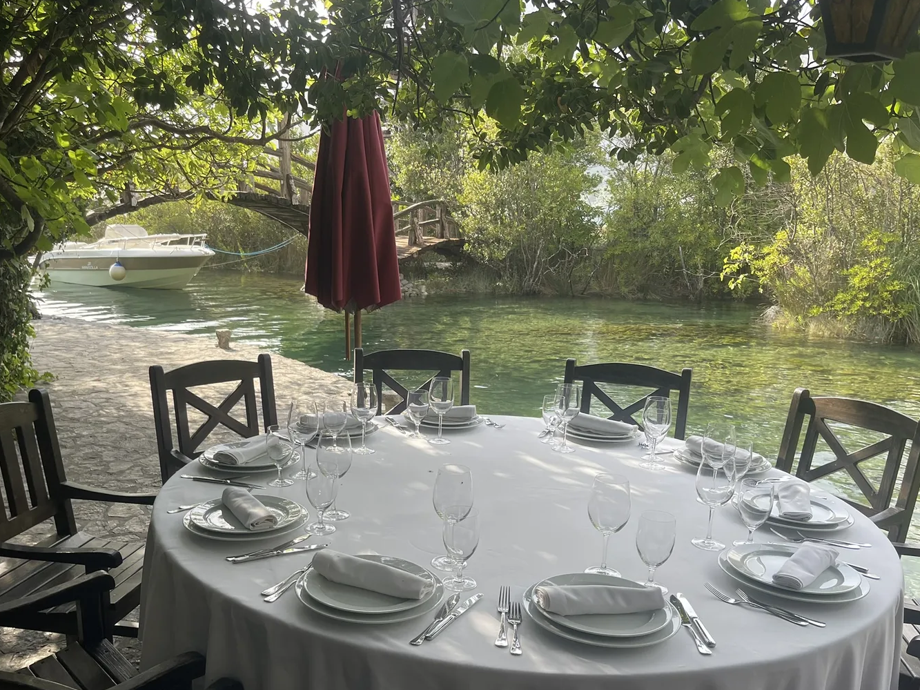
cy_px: 411
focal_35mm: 30
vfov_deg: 46.6
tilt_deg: -14.0
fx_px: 797
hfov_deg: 59.8
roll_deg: -0.7
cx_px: 407
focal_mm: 5.1
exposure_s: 1/478
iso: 32
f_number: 1.6
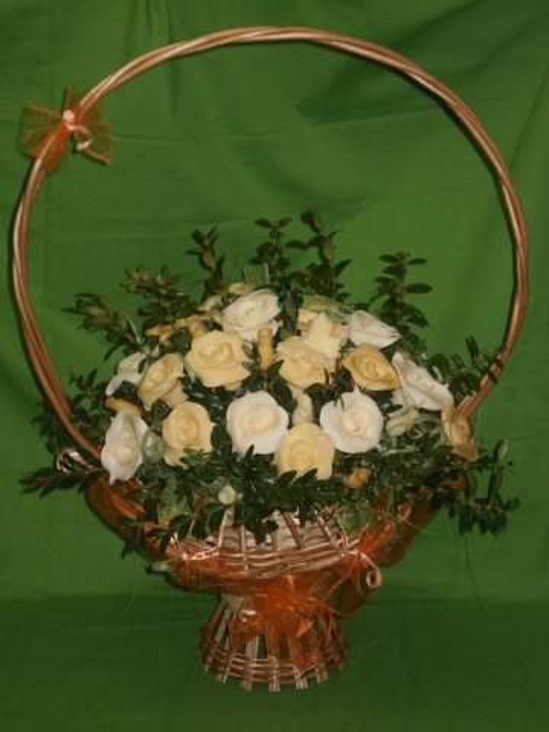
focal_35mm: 62
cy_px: 366
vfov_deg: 31.2
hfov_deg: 23.7
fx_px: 1311
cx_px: 274
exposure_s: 1/40
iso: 100
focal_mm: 10.3
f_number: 4.2
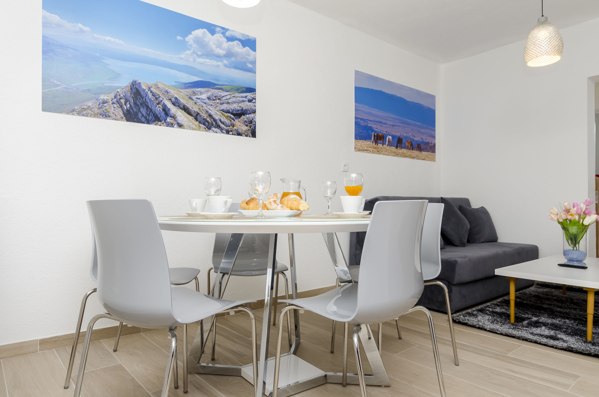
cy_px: 198
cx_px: 300
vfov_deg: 55.9
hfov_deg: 77.4
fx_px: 374
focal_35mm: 22
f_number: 9
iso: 320
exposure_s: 1/80
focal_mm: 15
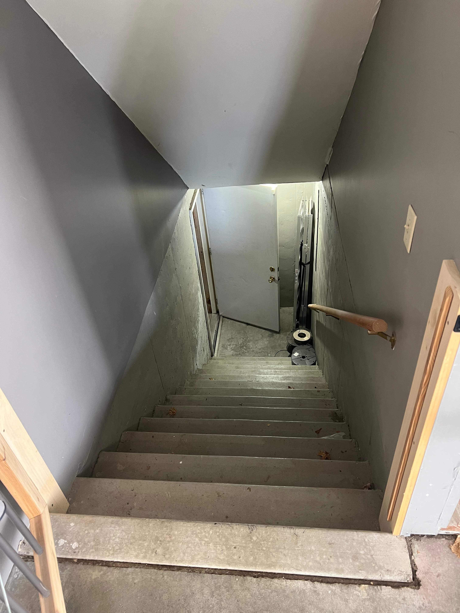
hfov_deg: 53.1
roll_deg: +6.7
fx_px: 461
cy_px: 306
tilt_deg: -37.8
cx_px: 230
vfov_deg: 67.3
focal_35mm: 26
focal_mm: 5.7
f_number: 1.5
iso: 250
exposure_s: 1/60
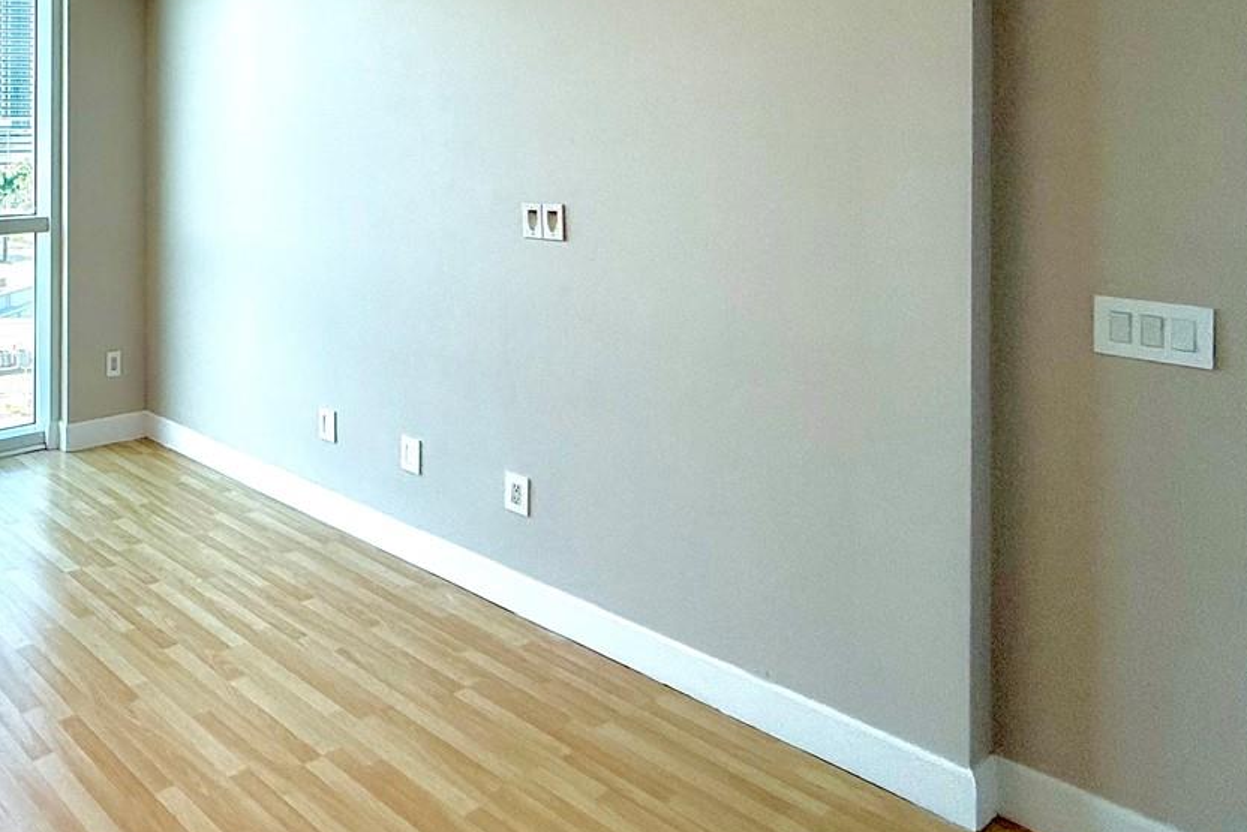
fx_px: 970
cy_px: 117
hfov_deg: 56.3
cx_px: 118
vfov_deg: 43.3
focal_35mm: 28
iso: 50
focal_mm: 2.22
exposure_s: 1/709
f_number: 2.2
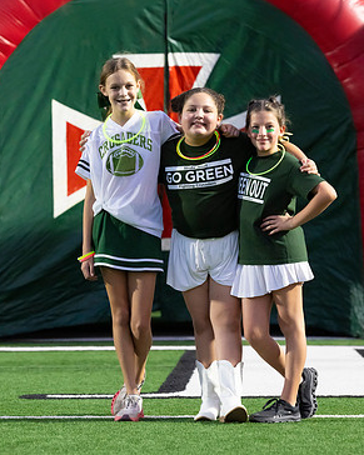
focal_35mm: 174
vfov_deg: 11.1
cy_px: 219
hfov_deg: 8.9
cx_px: 181
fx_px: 2344
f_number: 5.6
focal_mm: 150
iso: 10000
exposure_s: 1/640
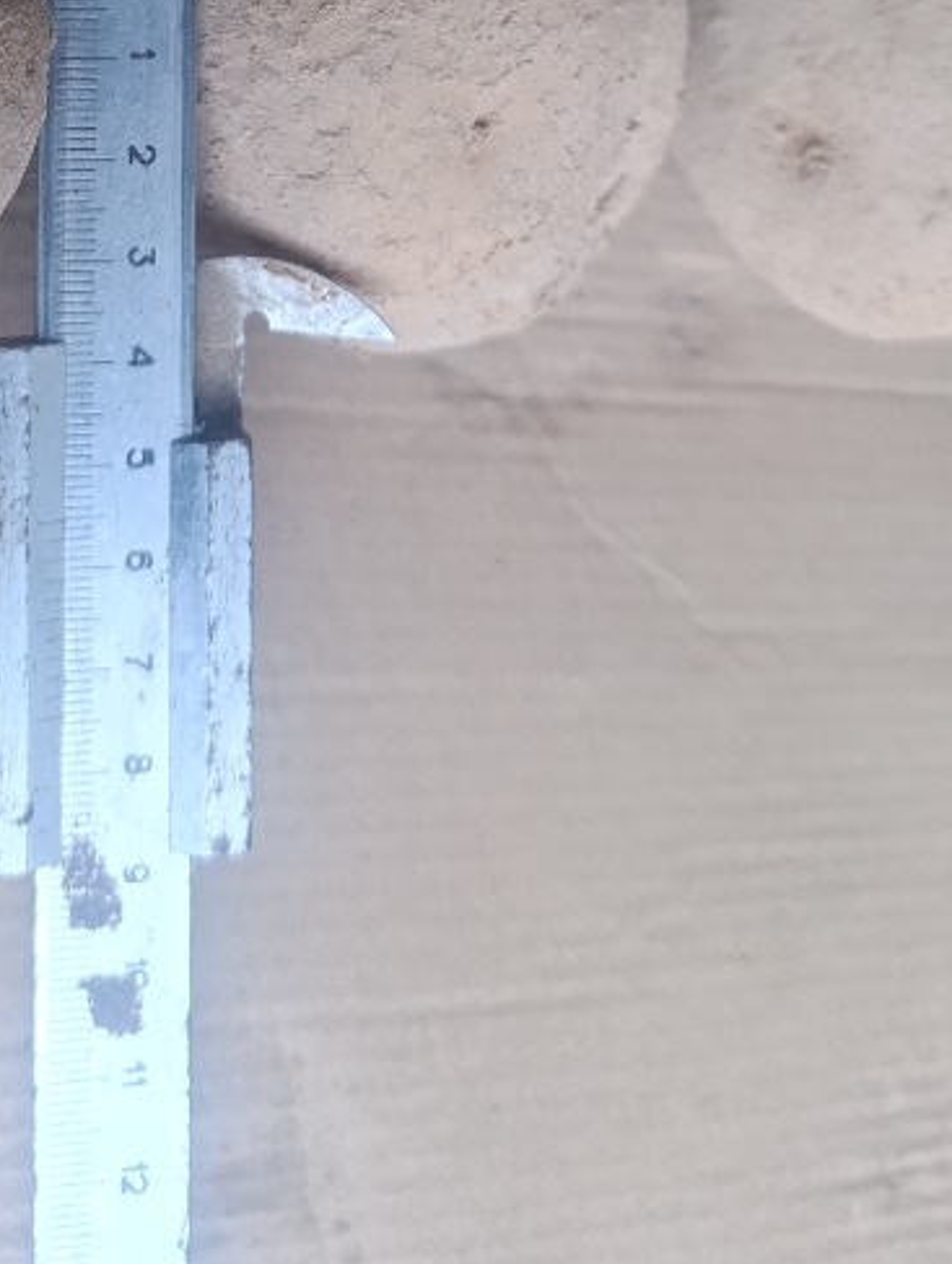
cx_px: 244
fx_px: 1864
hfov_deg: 28.2
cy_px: -70
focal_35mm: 51
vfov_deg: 33.4
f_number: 1.6
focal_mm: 6.14
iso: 800
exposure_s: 1/50
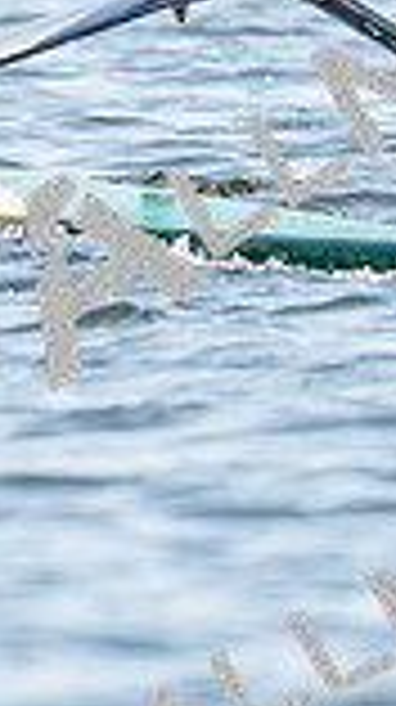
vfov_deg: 1.7
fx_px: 24501
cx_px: -360
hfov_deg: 0.9
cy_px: -38
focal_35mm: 1309
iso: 400
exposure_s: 1/1600
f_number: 6.3
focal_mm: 338
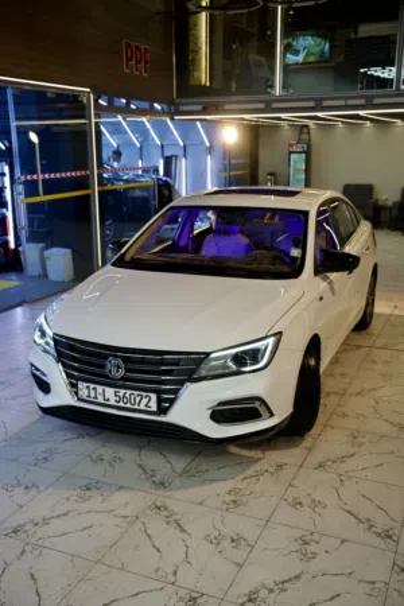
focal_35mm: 38
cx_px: 202
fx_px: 643
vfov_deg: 50.5
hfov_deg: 34.9
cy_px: 303
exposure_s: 1/160
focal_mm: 38.2
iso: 400
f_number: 4
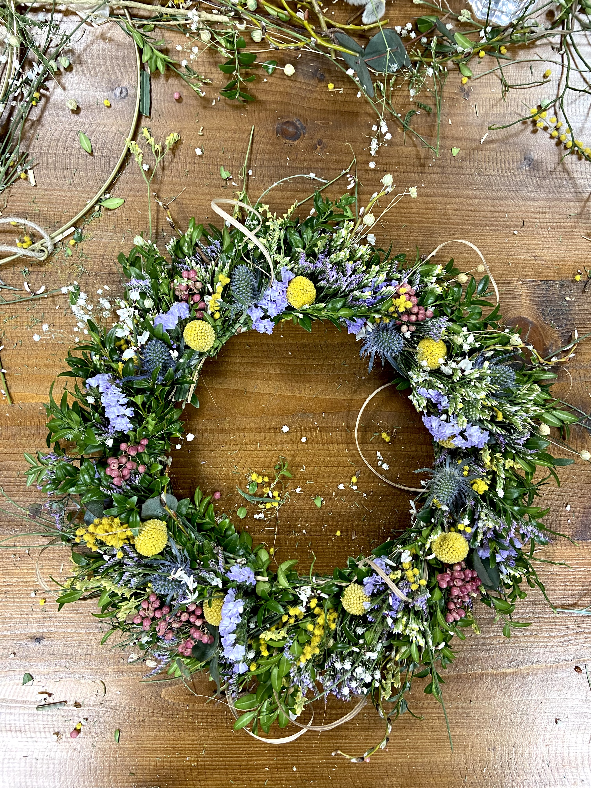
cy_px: 394
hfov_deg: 53.1
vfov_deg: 67.3
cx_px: 296
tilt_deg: -86.7
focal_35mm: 26
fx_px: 592
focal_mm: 4.25
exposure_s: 1/50
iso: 200
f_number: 1.8
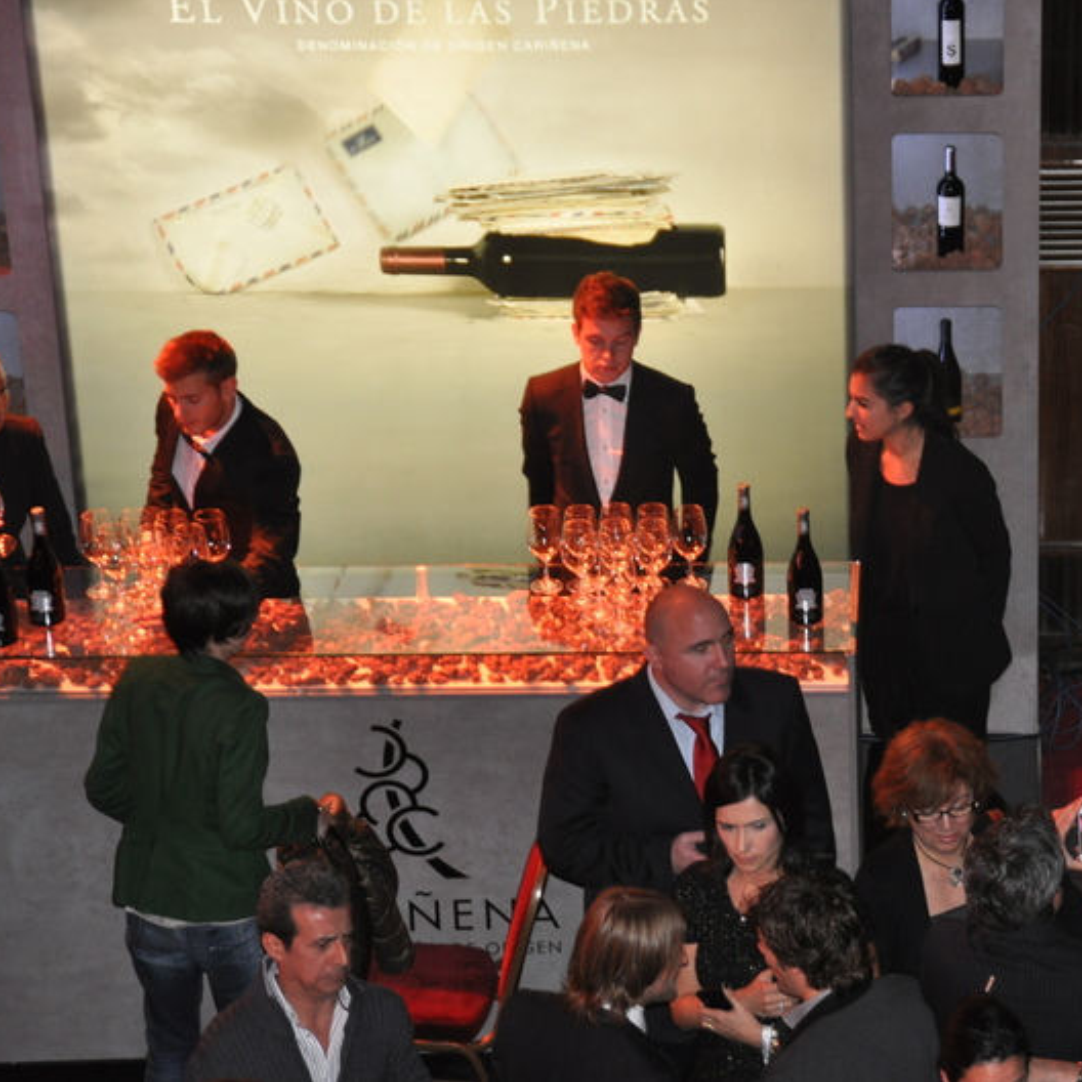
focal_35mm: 135
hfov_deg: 12.9
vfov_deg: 12.9
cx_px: 793
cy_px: 540
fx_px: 4774
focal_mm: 70
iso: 800
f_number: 5
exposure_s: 1/60
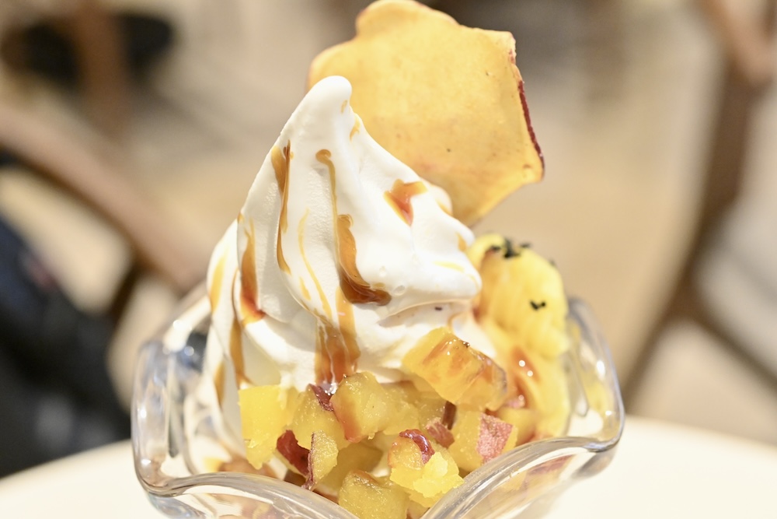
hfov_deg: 33.4
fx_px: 1295
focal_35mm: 60
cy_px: 260
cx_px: 388
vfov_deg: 22.6
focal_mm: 60
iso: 8000
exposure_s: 1/200
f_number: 5.6
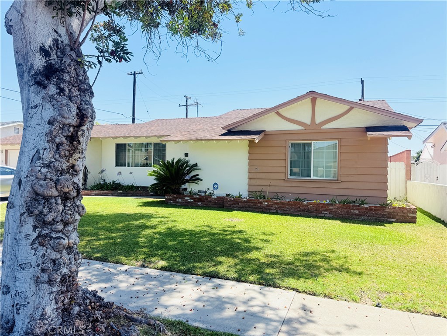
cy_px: 168
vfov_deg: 56.8
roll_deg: -1.4
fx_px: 310
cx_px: 224
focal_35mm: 24
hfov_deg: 71.6
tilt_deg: +3.5
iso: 80
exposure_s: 1/3425
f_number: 1.78
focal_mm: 6.76
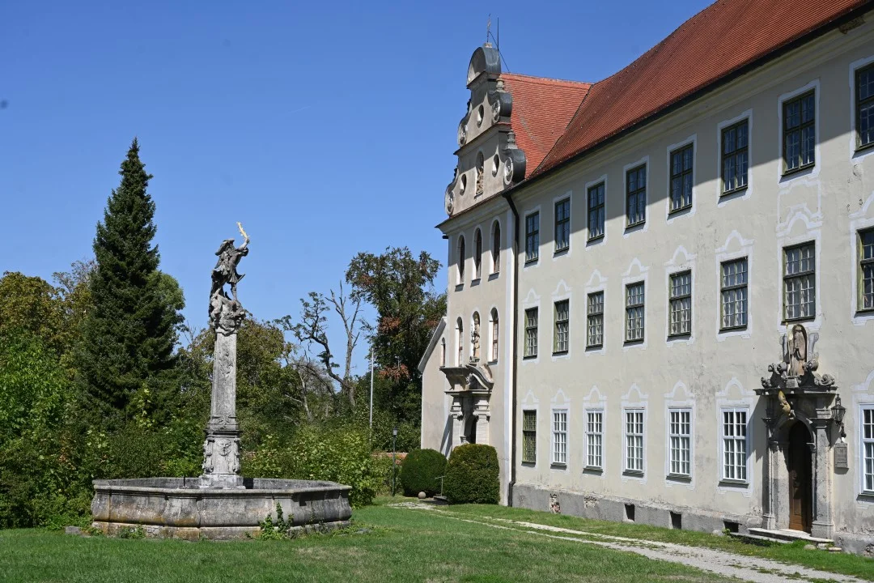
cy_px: 292
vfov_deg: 28.6
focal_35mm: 47
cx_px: 437
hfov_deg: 41.9
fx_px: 1141
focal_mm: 47
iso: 100
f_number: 8
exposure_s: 1/500
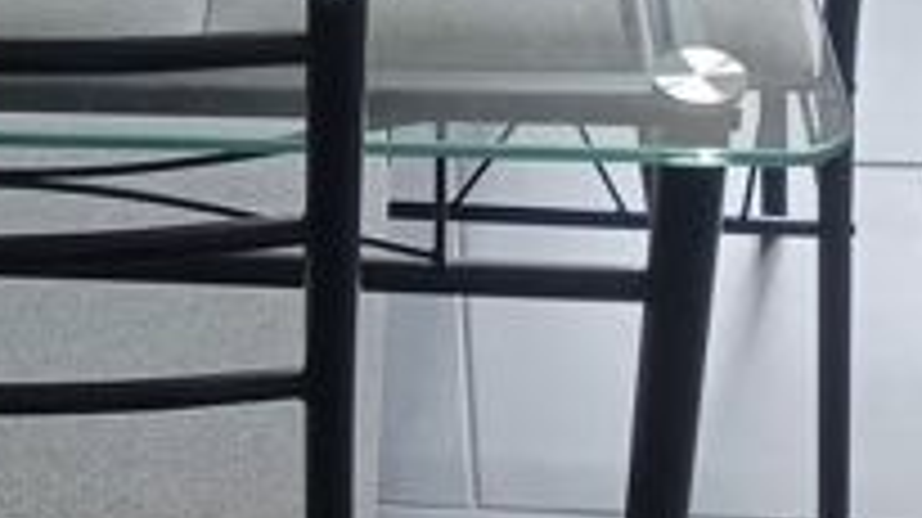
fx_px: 2077
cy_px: -104
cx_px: 76
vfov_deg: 13.8
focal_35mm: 85
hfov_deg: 24.3
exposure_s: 1/33
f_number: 1.8
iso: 400
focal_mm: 4.6
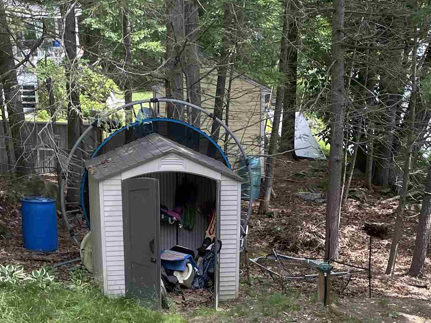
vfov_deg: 19.9
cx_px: 297
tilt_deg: -23.3
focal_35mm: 70
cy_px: 377
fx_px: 872
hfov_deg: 27.6
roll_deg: -1.1
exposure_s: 1/394
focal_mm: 4.2
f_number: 1.6
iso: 32
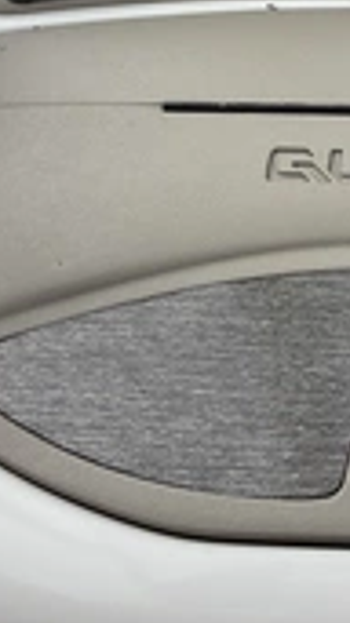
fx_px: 1223
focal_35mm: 74
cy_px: 113
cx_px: 503
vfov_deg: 27.9
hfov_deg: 15.2
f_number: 1.8
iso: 25
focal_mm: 3
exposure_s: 1/792
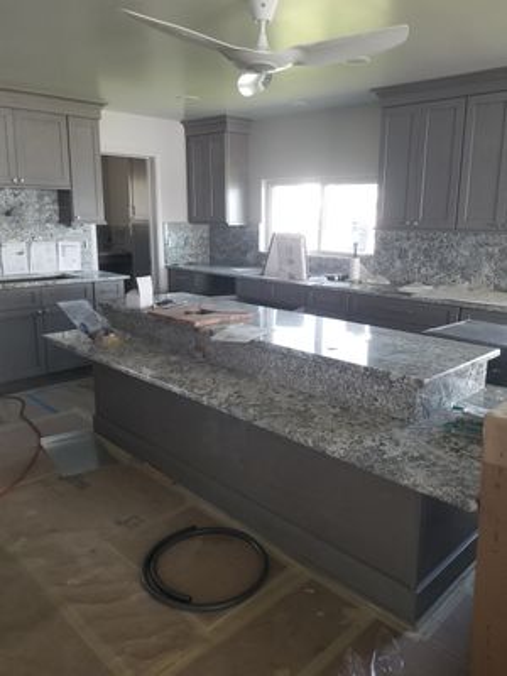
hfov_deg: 53.1
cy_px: 338
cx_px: 254
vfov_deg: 67.3
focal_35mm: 26
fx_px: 508
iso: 250
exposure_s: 1/100
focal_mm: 4.25
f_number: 1.7
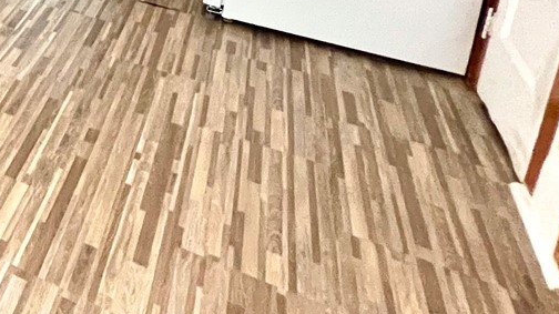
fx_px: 667
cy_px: -181
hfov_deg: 28.5
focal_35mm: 45
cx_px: -285
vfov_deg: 21.4
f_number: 1.8
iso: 400
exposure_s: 1/60
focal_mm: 1.57
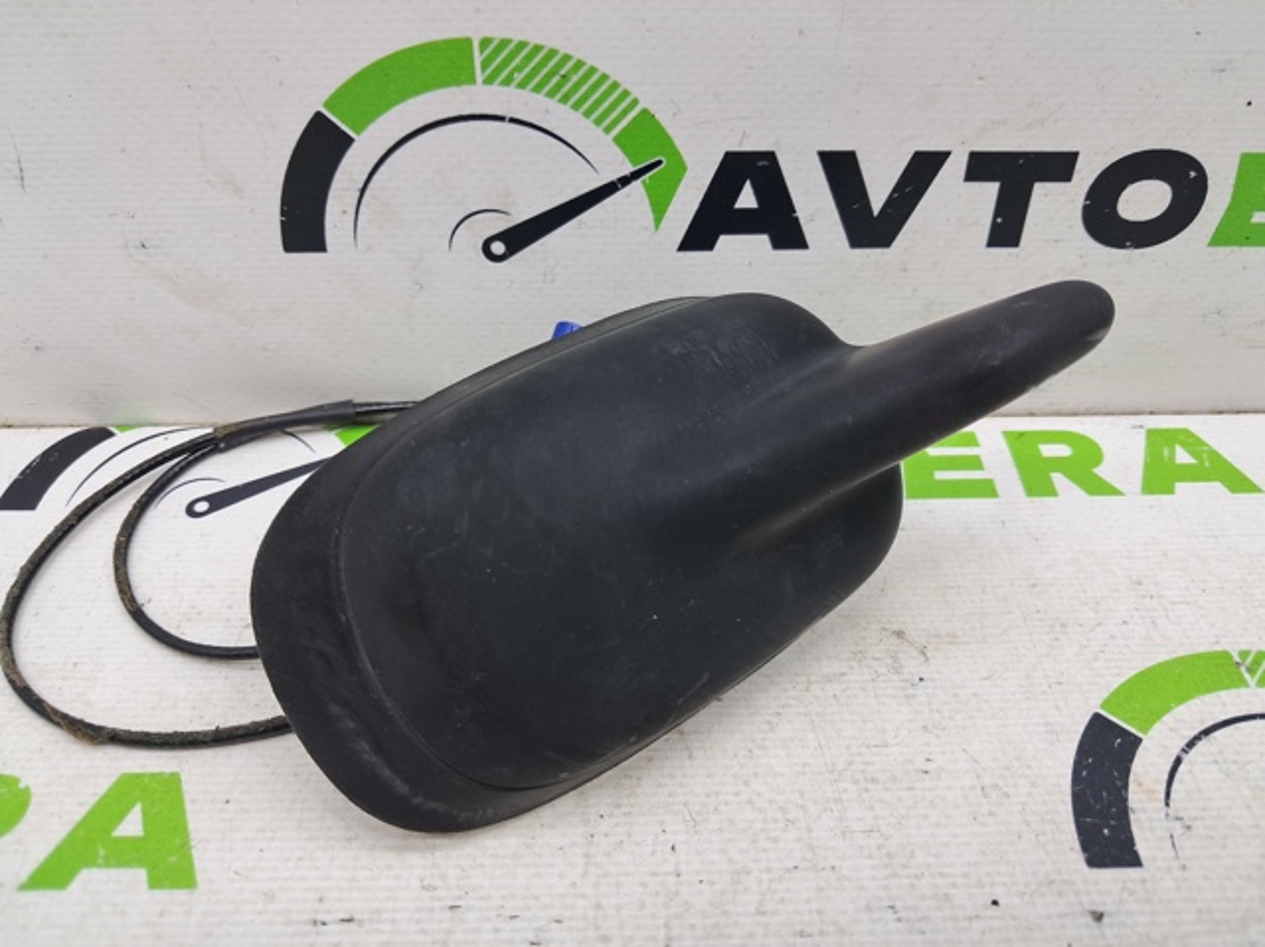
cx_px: 632
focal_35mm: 27
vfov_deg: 51.3
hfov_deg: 65.4
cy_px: 474
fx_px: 986
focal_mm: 4
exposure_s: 1/50
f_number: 1.8
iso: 50
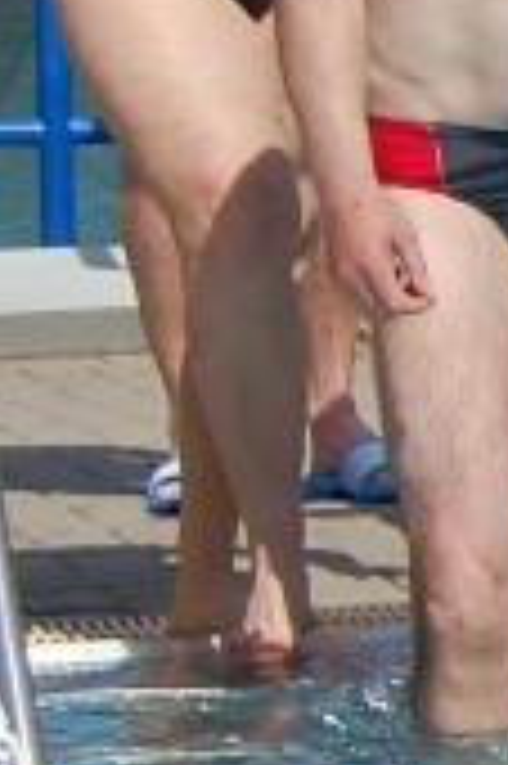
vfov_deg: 4.9
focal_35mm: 424
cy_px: 180
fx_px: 8992
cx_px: 2261
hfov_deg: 3.1
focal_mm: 40
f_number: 10
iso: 200
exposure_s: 1/400
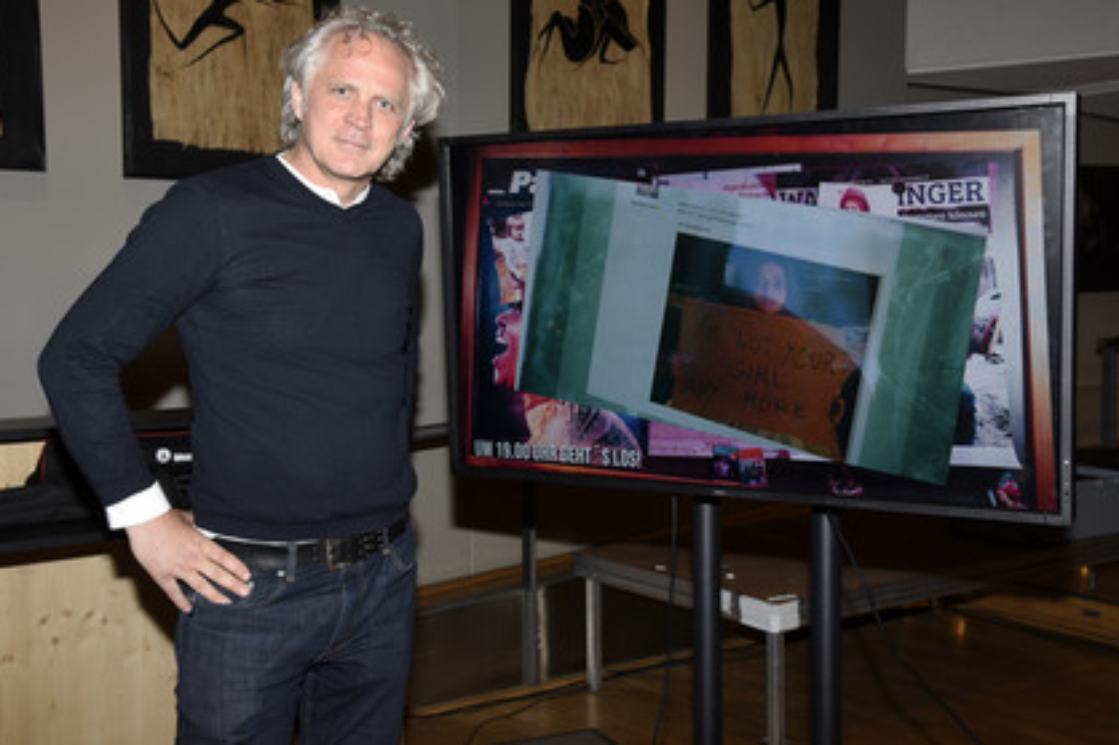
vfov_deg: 32.6
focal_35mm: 41
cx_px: 547
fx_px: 1273
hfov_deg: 47.4
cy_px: 346
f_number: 6.3
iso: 640
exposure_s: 1/125
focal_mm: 38
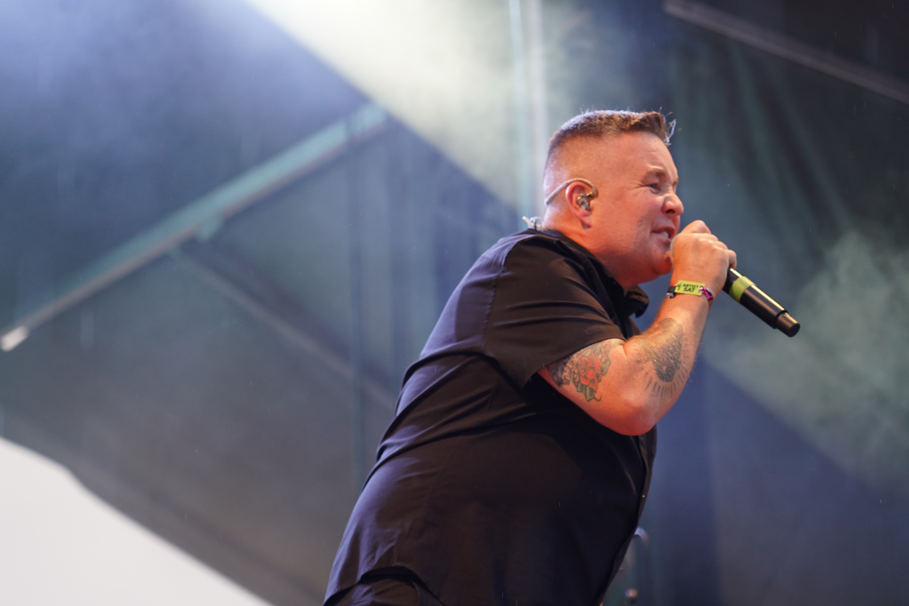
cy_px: 303
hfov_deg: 19.5
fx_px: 2651
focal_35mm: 105
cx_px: 454
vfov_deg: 13.0
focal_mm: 105
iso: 1600
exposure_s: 1/160
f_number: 4
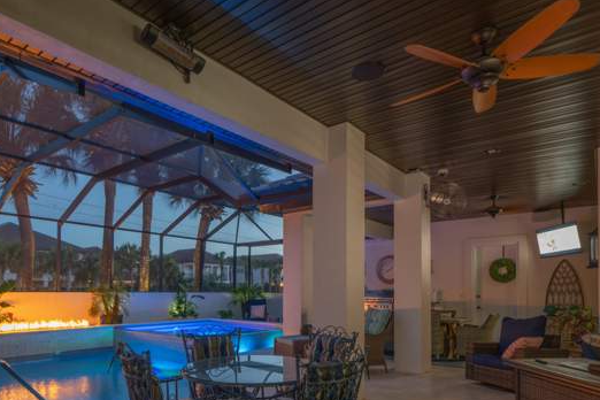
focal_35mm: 23
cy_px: 281
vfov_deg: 53.5
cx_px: 278
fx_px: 383
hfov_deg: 76.0
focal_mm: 15
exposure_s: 2
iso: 250
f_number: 5
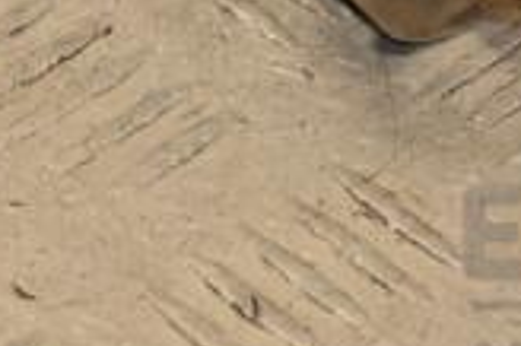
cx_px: 403
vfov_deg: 3.1
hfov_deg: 4.7
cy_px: -190
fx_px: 6361
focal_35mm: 440
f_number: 14
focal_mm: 80
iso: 800
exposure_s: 1/80
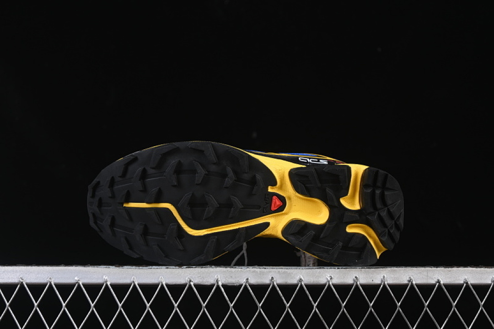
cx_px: 247
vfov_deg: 18.2
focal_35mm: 75
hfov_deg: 27.0
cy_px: 164
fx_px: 1029
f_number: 6.3
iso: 160
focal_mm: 50
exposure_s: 1/60
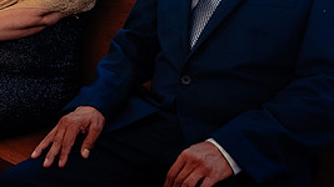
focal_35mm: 81
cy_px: -36
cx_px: 31
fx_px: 717
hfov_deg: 25.4
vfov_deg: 14.4
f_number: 4.5
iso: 2500
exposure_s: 1/160
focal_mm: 35
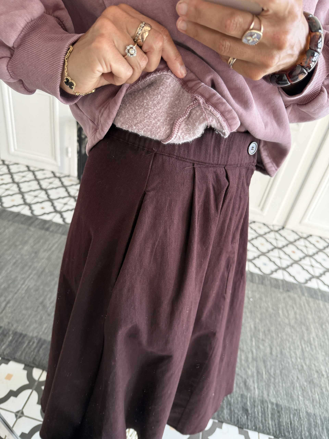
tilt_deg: -53.4
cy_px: 220
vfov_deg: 71.6
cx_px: 164
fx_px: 304
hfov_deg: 56.8
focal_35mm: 24
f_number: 1.78
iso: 320
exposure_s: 1/60
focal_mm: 6.76
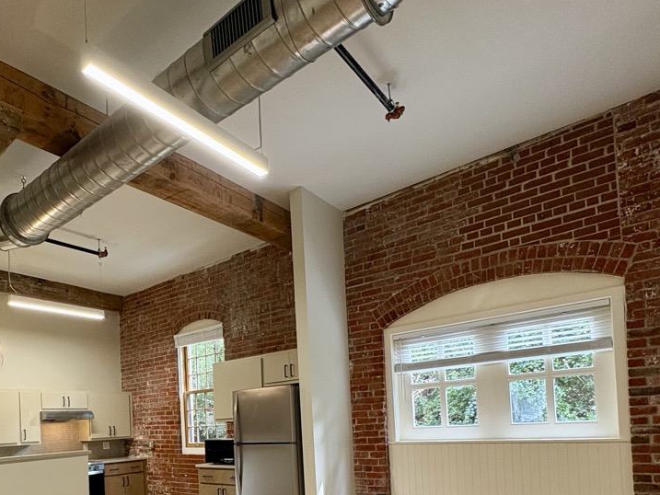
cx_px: 230
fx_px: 477
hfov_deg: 67.8
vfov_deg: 50.4
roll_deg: +2.8
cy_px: 419
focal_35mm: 25
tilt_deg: +1.5
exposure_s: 1/60
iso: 200
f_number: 2.2
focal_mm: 2.22
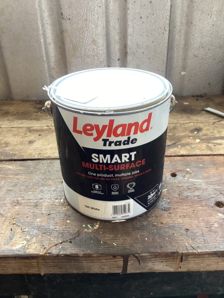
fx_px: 267
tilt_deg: -33.1
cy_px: 149
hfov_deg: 45.4
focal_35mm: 31
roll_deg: +1.1
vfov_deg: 58.4
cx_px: 112
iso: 80
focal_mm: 3.3
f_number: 2.4
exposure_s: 1/50
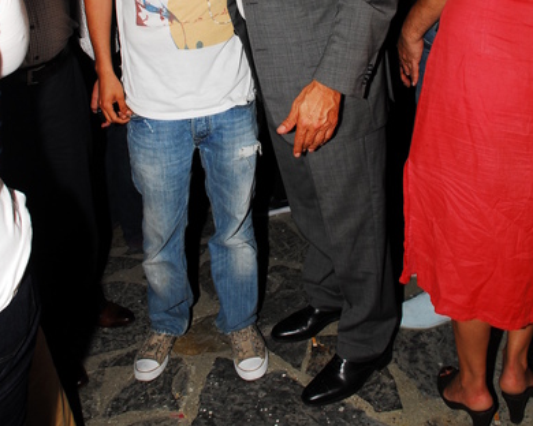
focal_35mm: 39
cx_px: 265
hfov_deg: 46.8
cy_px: 38
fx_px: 615
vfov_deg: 35.8
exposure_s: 1/60
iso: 400
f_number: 5.6
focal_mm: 18
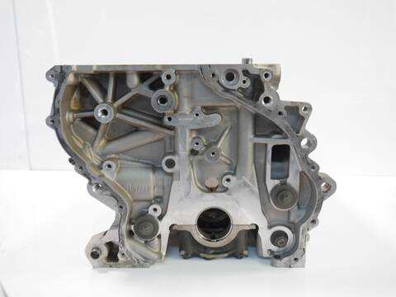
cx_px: 198
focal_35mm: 34
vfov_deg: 41.8
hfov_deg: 54.0
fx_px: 389
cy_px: 148
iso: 1000
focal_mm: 17
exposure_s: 1/60
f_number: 3.9
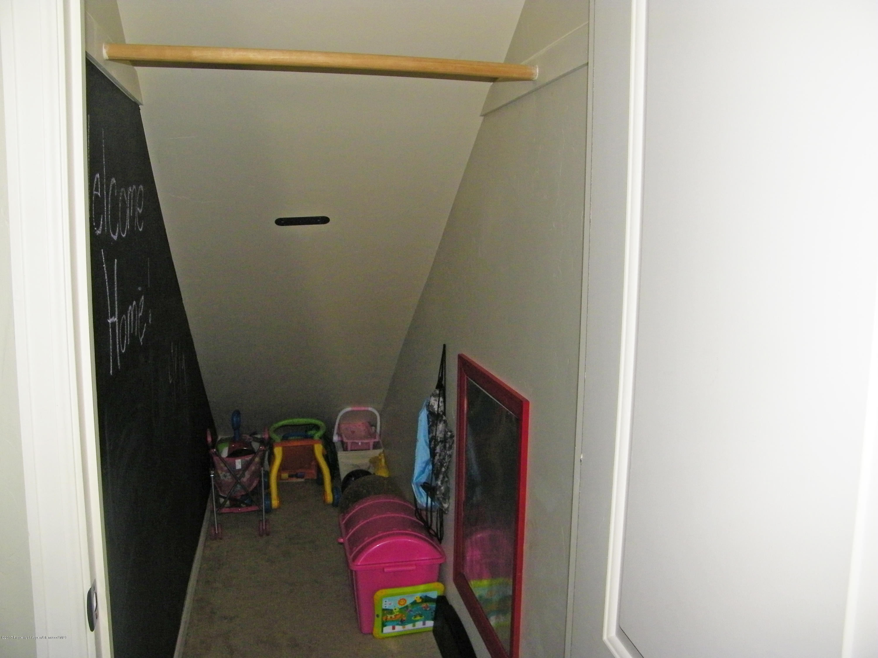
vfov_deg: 49.7
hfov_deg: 63.4
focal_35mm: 28
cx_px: 439
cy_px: 329
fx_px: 710
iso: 200
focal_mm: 5
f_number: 3.5
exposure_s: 1/125
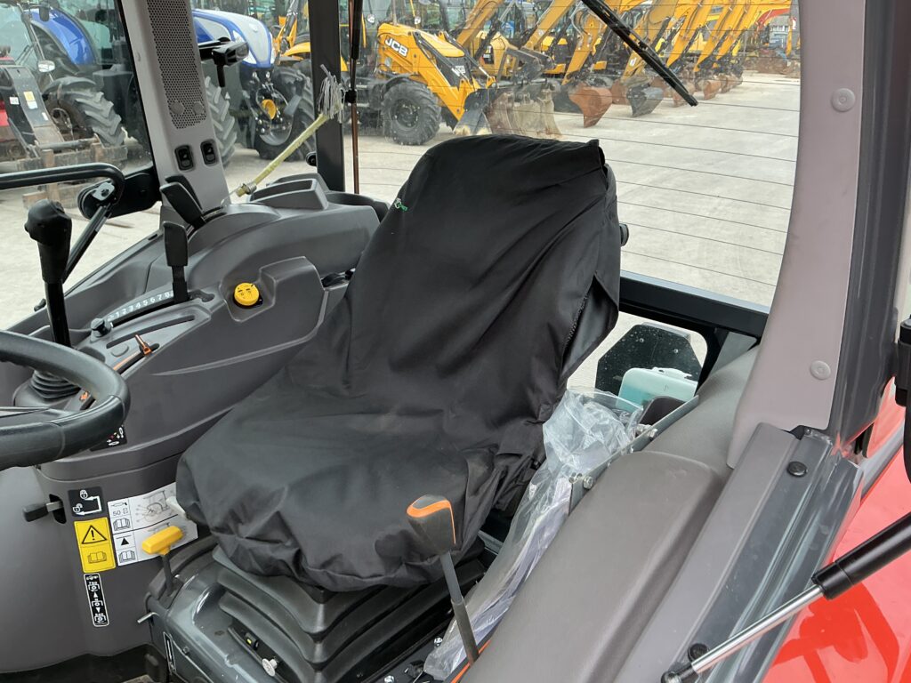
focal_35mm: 28
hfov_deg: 63.4
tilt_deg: -21.4
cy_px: 342
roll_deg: +0.2
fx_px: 737
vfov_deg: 49.7
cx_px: 456
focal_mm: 3
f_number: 1.8
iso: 32
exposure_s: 1/122
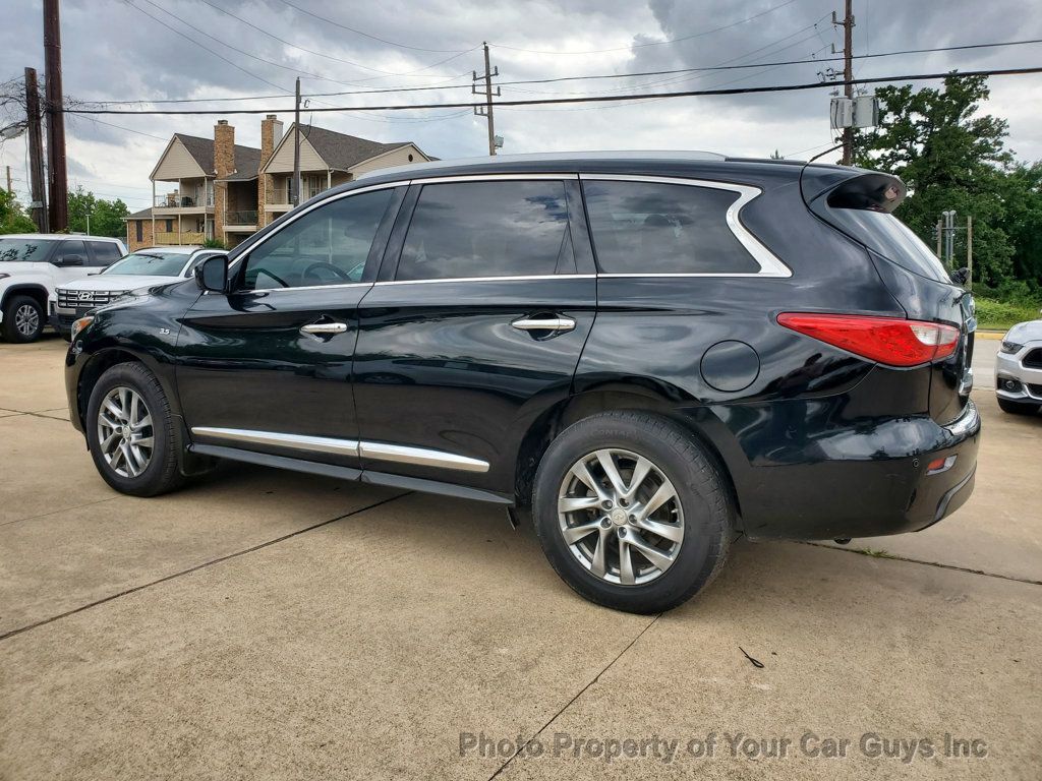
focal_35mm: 26
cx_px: 521
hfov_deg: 67.3
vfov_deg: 53.1
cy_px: 390
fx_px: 783
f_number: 2.4
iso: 50
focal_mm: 4.3
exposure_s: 1/912
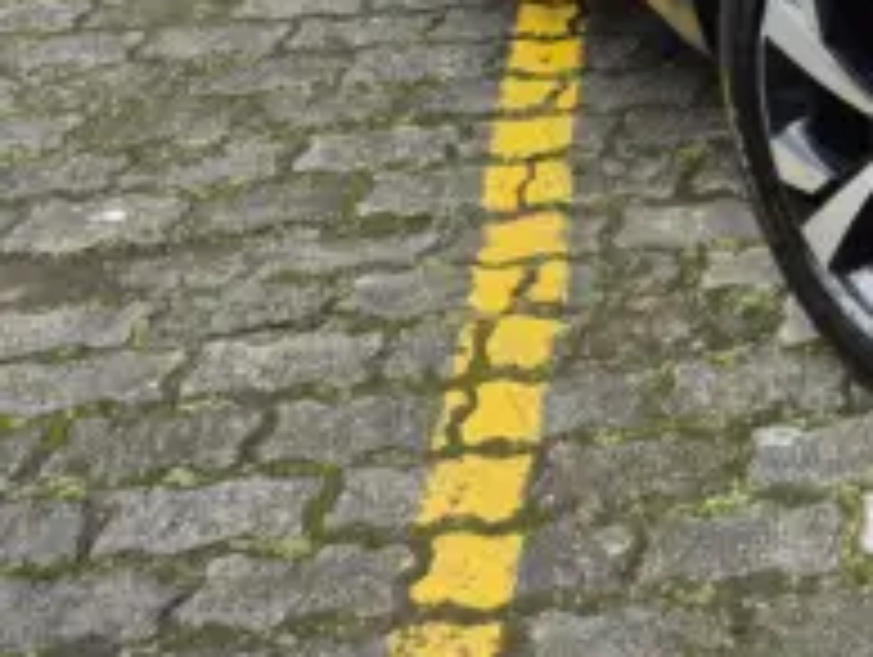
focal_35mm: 71
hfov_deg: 25.1
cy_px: -324
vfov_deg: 18.4
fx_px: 1793
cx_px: 1004
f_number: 1.8
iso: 25
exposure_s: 1/864
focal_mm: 5.4
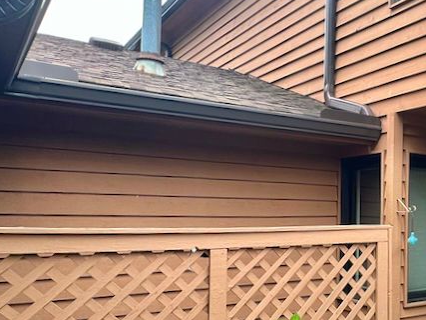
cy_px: 194
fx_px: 517
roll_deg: +1.3
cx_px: 475
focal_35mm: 42
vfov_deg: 34.2
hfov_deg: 37.2
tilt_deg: +3.3
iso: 64
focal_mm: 2.22
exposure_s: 1/99
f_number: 2.2
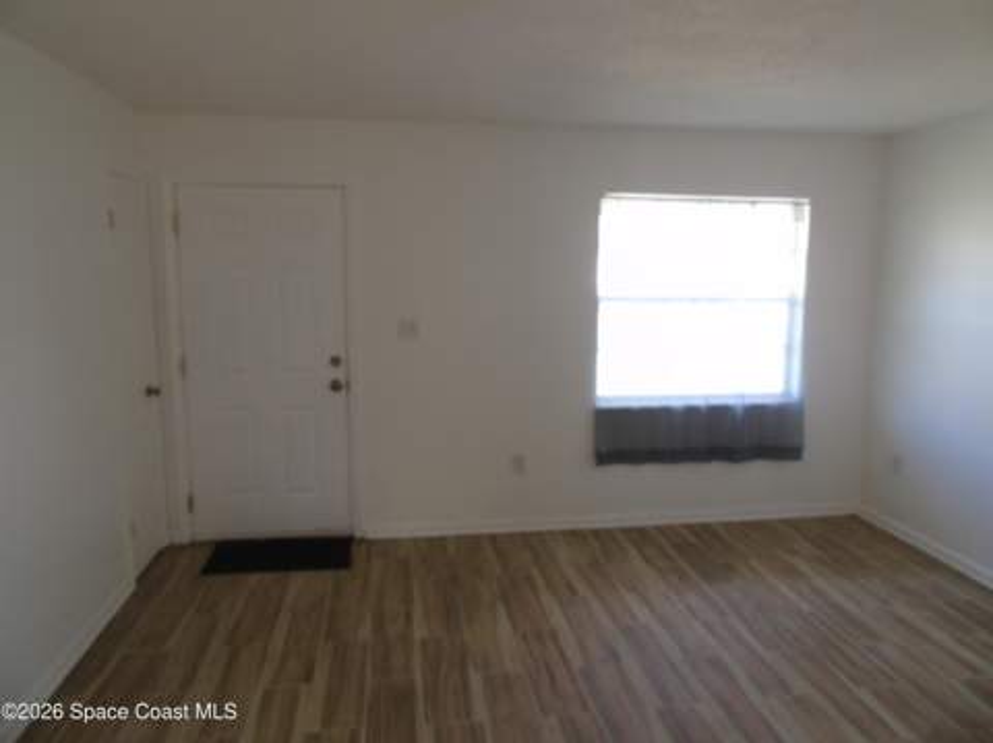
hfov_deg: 69.4
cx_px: 496
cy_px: 372
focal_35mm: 25
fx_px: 716
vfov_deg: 54.8
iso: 160
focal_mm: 4.4
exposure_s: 1/30
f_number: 3.4
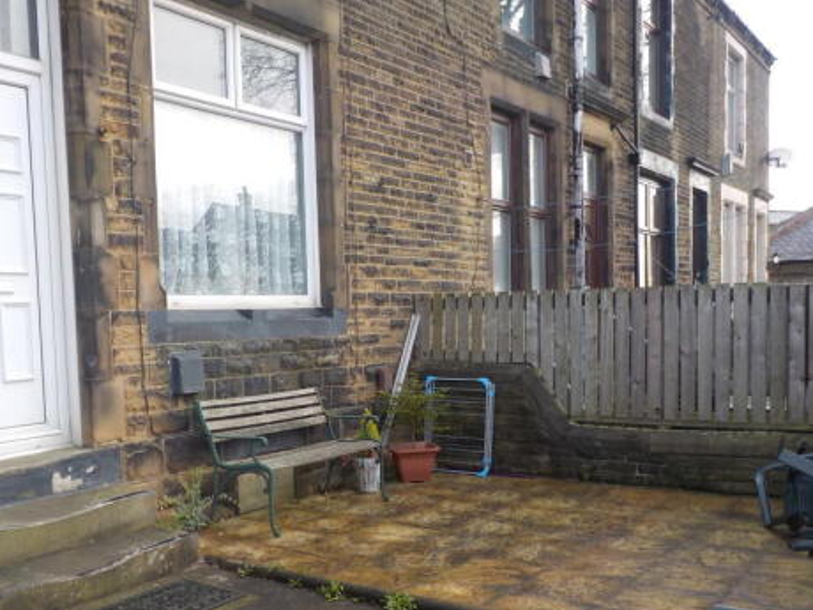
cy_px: 372
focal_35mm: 38
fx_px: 892
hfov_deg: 49.0
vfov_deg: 37.5
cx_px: 388
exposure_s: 1/200
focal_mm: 4.1
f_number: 3.3
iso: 125
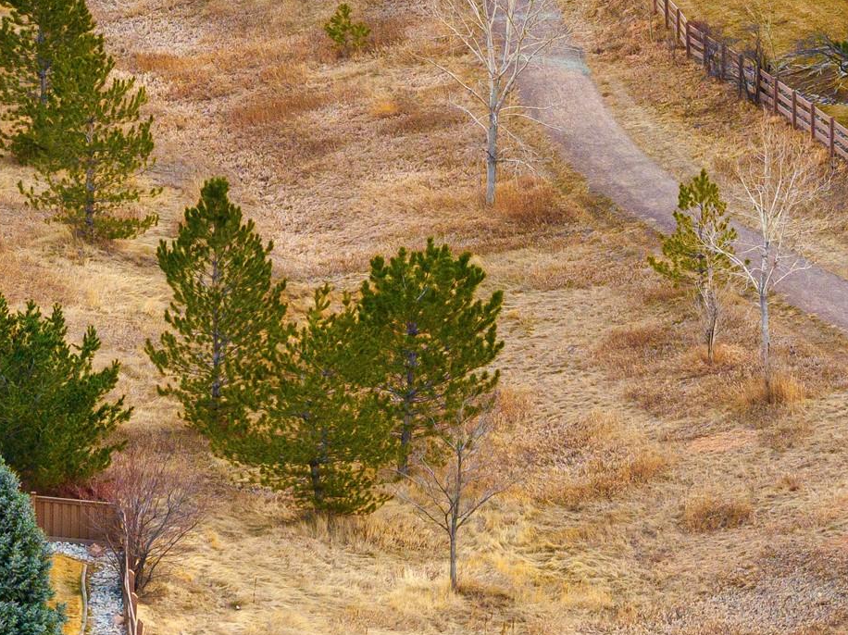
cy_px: 135
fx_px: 7101
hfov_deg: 6.8
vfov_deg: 5.1
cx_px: 256
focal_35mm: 290
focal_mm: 30.71
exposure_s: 1/100
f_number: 3.4
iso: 400
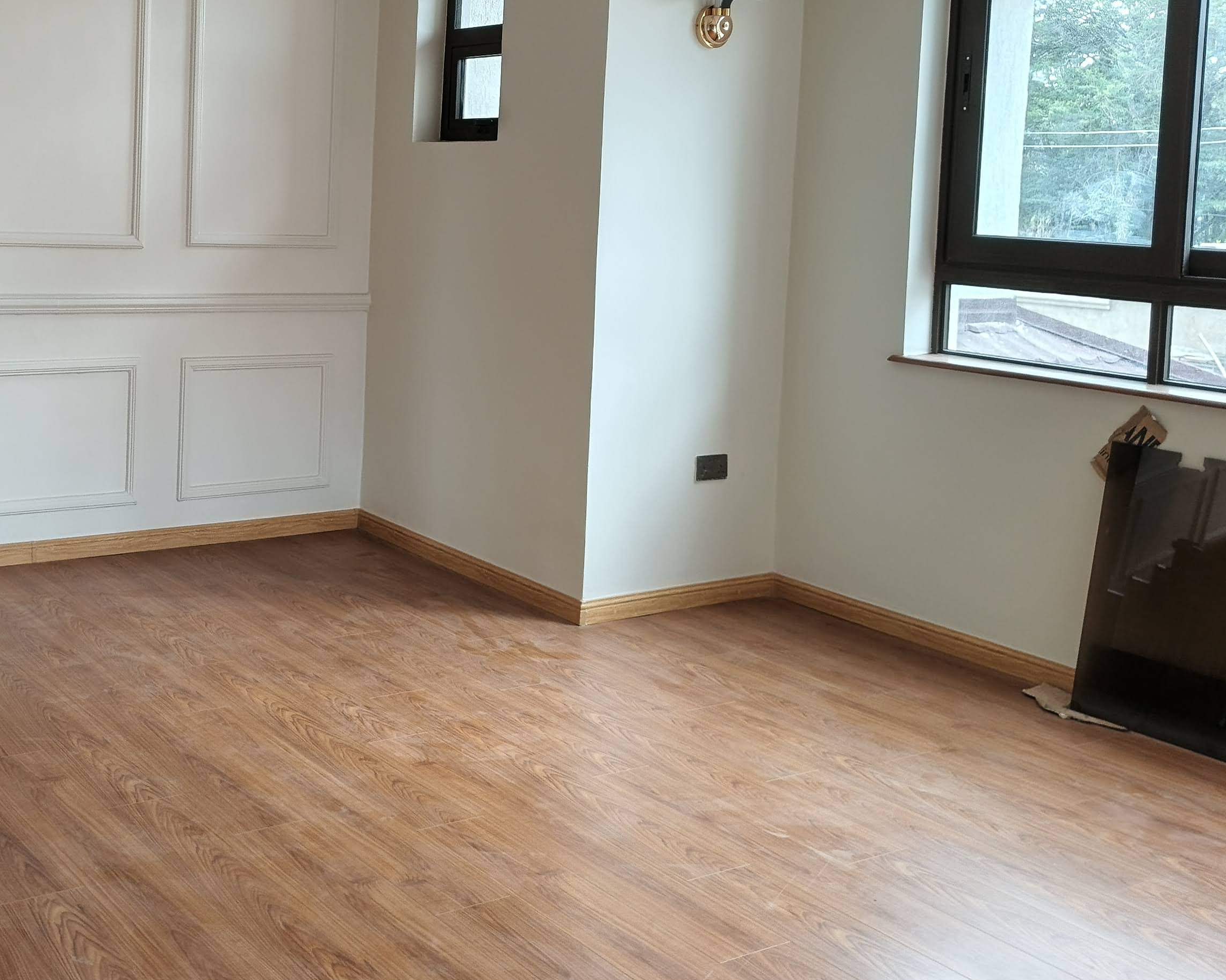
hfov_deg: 43.6
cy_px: 259
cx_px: 240
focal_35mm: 40
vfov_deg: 36.6
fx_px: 1451
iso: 168
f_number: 1.8
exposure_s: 1/100
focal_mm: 5.56
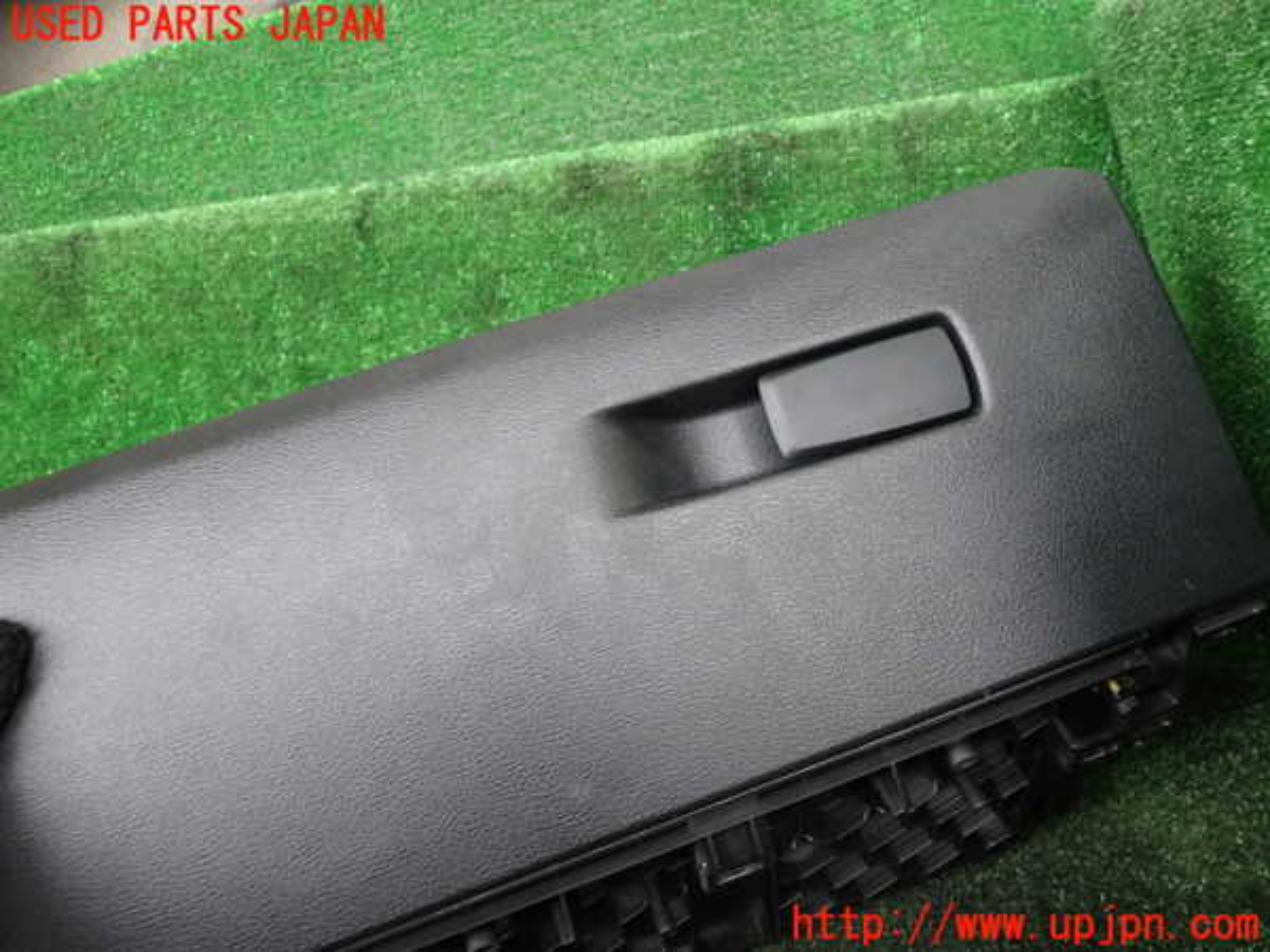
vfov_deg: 46.8
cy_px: 476
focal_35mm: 30
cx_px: 635
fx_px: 1101
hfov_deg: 60.0
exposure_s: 1/40
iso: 200
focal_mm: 5.4
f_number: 2.3
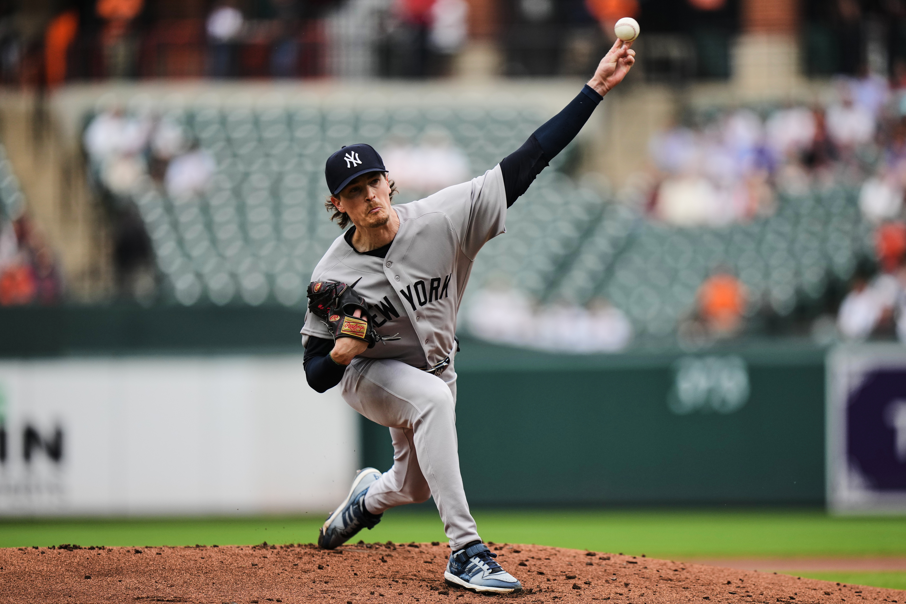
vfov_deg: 3.4
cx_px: 453
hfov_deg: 5.2
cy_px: 302
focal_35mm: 400
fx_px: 10066
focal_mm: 400
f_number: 2.8
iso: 640
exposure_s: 1/4000
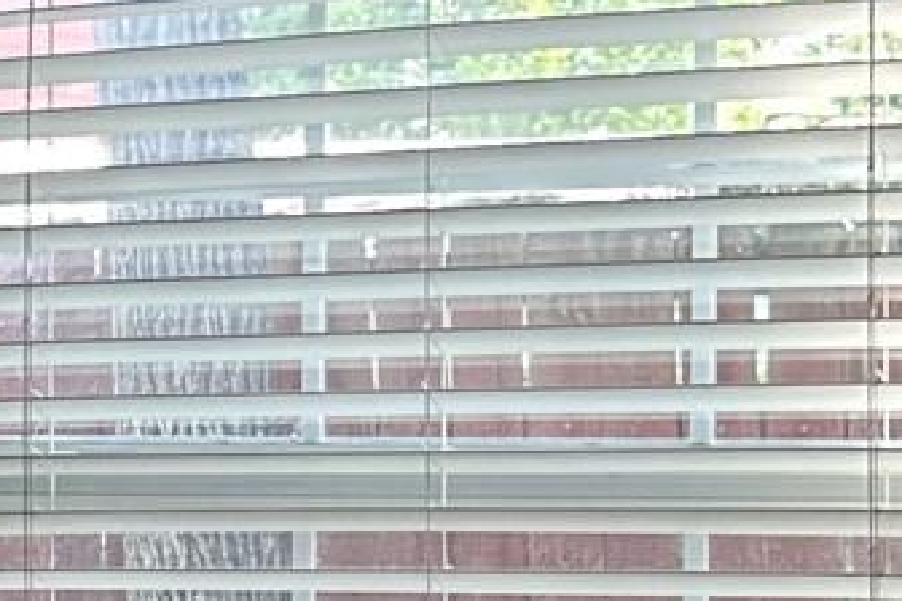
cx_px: -679
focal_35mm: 152
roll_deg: -0.2
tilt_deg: +0.9
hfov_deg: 12.4
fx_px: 3808
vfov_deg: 9.0
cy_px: 488
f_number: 1.78
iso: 125
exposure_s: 1/120
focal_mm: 6.86
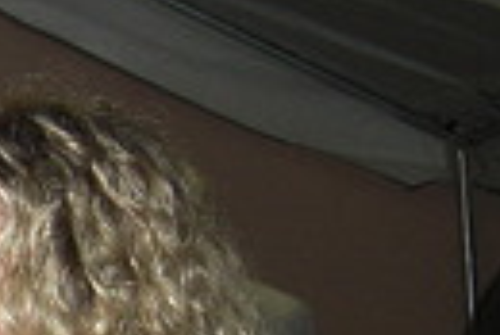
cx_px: -458
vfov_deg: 7.5
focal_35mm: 183
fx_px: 2544
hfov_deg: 10.4
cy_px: 358
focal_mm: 7.9
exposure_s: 1/60
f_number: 2.8
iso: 200
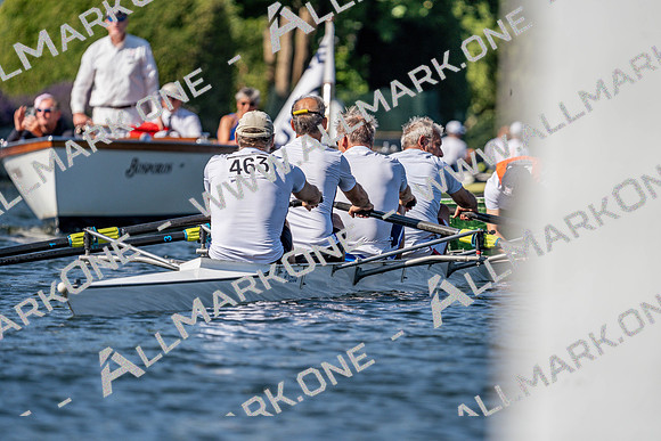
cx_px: 330
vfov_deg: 3.3
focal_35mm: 411
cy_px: 220
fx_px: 7548
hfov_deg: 5.0
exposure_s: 1/1600
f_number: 6.3
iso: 160
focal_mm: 411
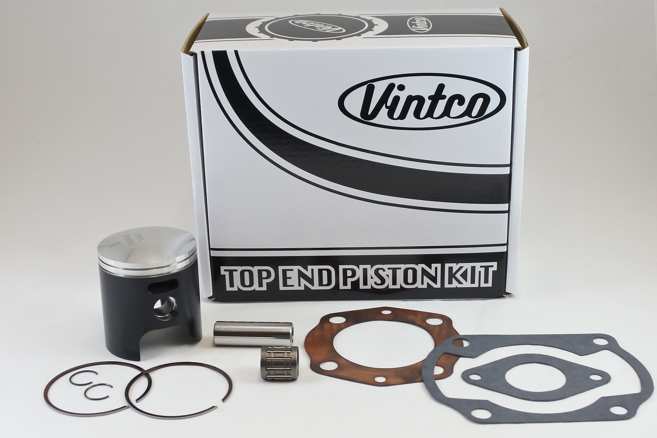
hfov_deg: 54.4
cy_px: 219
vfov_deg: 37.8
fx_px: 639
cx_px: 328
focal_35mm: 35
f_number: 4
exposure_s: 1/125
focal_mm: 13.1
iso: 400
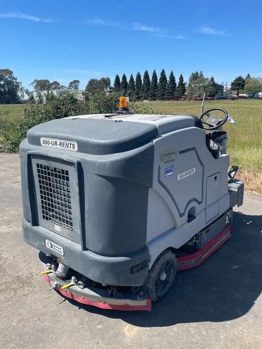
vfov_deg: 65.3
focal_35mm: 27
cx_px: 132
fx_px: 272
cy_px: 181
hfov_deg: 51.4
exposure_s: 1/2618
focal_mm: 4.2
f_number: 1.6
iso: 32
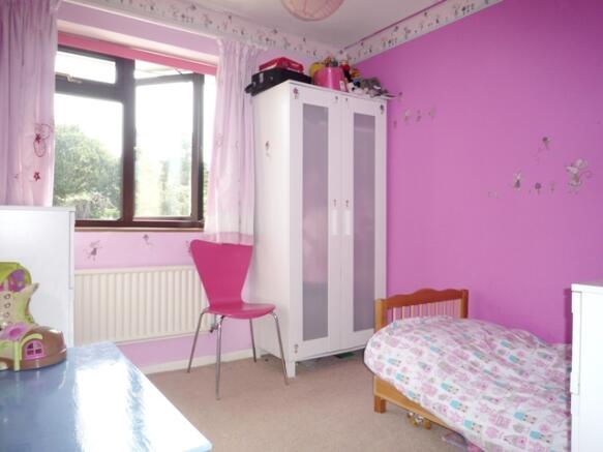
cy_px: 226
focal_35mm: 25
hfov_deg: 69.4
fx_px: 435
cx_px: 302
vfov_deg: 54.9
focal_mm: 4.4
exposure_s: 1/160
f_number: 2.8
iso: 100
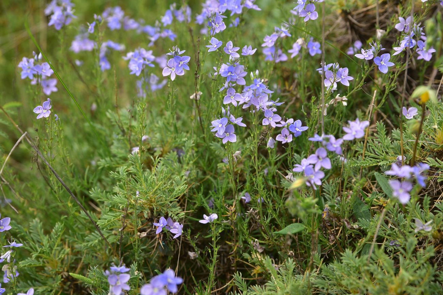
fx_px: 615
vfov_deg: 27.0
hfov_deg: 39.6
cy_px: 148
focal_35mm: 50
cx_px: 222
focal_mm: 50
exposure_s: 1/500
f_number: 7.1
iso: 250
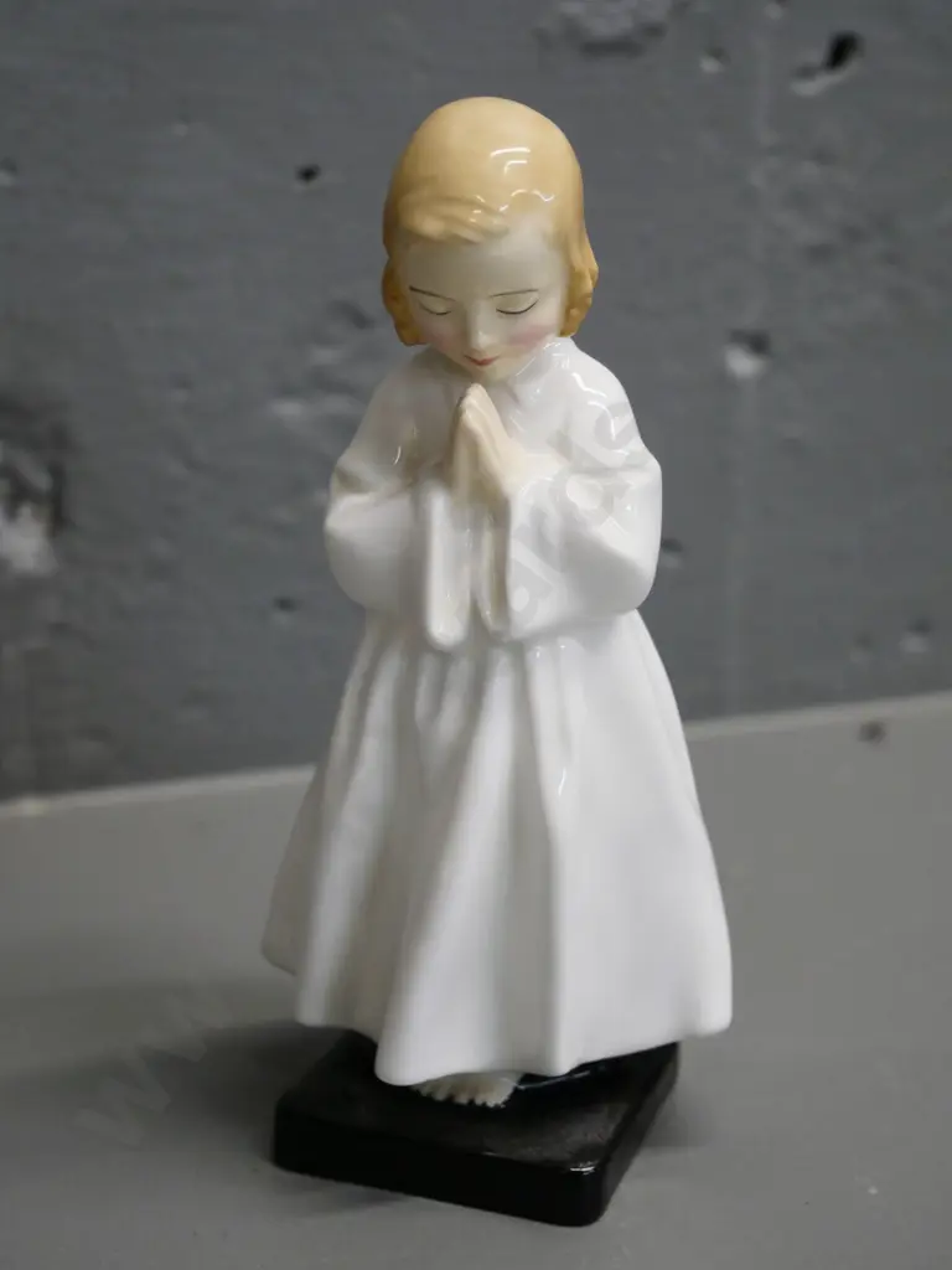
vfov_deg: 27.8
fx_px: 2567
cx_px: 476
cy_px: 635
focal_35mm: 70
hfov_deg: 21.0
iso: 1600
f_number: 5.6
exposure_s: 1/125
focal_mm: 35
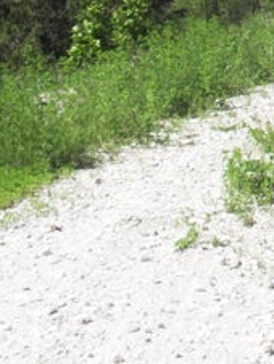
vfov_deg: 14.4
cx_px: 647
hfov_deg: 9.9
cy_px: -98
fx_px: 1390
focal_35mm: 132
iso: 100
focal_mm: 6.3
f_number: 8.4
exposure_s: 1/180
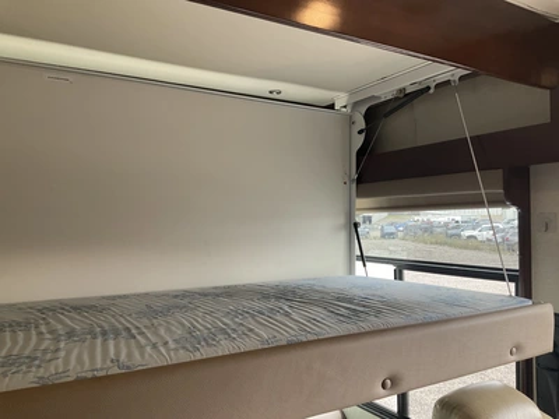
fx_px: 468
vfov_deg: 48.2
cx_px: 280
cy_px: 210
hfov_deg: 61.7
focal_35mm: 29
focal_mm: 3
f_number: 1.8
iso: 64
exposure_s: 1/106
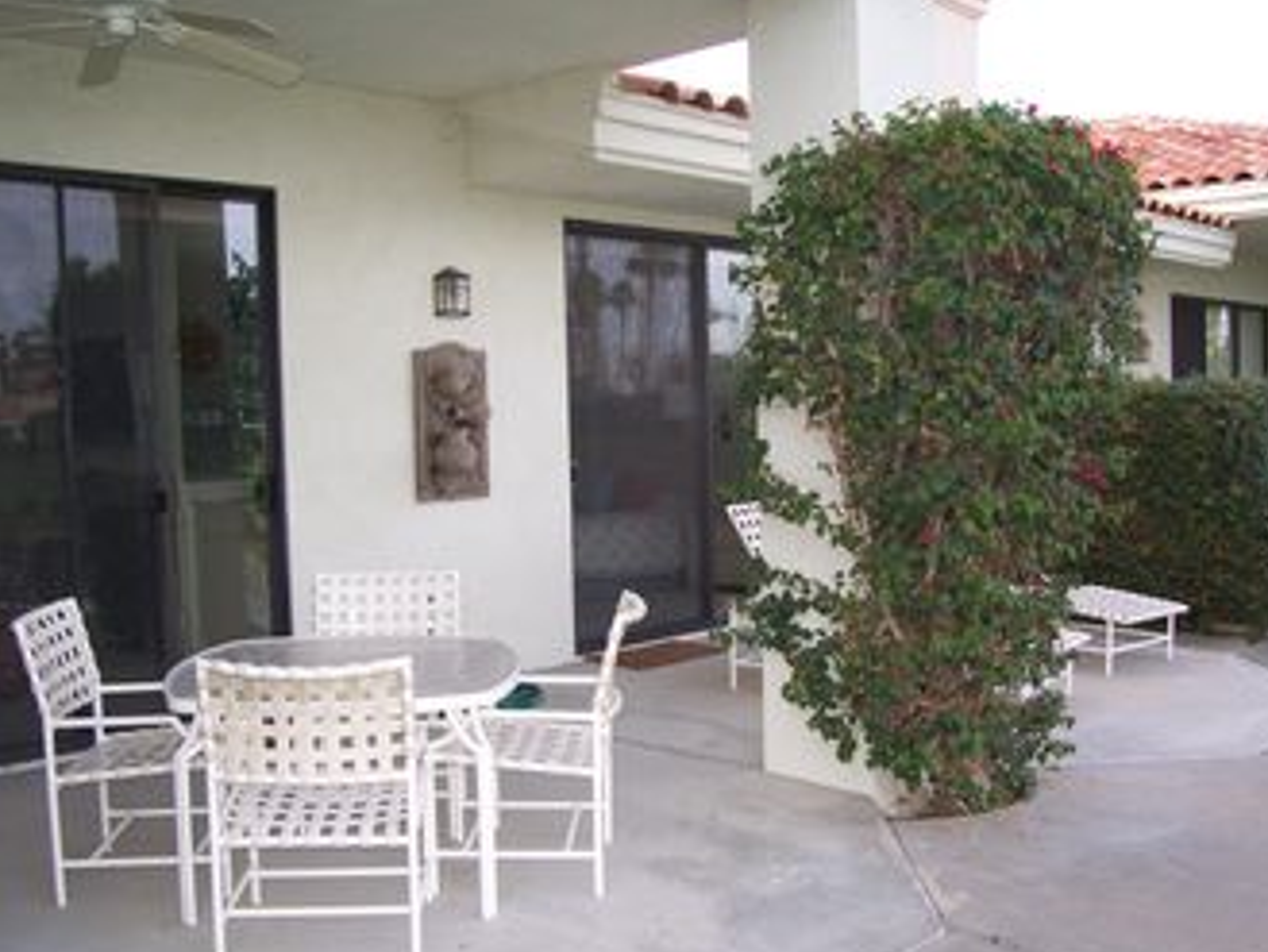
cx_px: 644
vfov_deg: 37.7
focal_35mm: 38
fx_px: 1392
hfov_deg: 49.0
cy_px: 520
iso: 80
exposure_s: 1/320
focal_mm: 5.6
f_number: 2.7
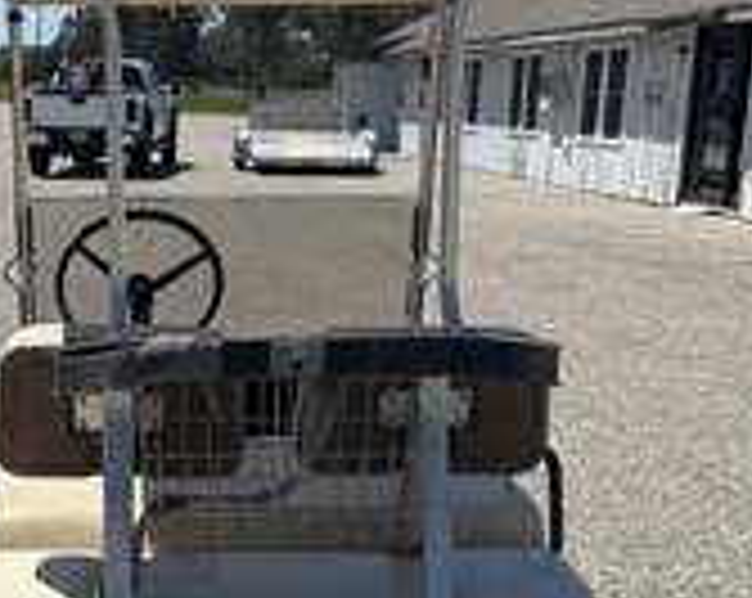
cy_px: 414
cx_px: 122
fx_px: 1511
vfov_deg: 22.3
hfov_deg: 27.3
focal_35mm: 68
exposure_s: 1/2667
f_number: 1.8
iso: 25
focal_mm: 3
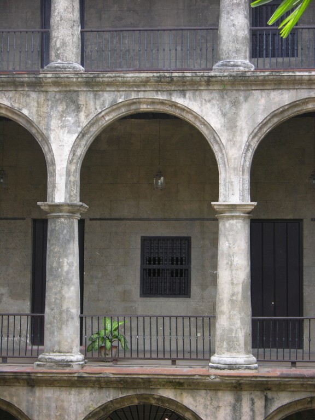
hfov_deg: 18.0
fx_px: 995
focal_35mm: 82
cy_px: 210
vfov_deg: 23.8
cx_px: 158
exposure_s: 1/84
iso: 50
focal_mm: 21
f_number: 3.5
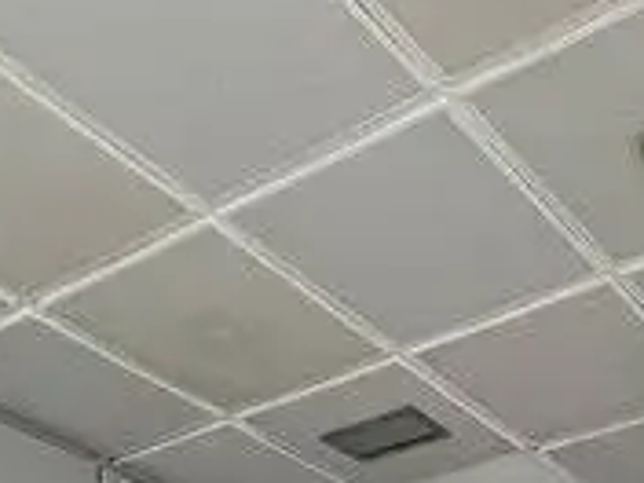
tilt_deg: -2.1
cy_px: 1028
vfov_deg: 16.7
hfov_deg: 31.4
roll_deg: -0.4
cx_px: 564
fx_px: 1098
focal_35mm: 59
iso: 320
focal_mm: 1.57
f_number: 1.8
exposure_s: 1/50
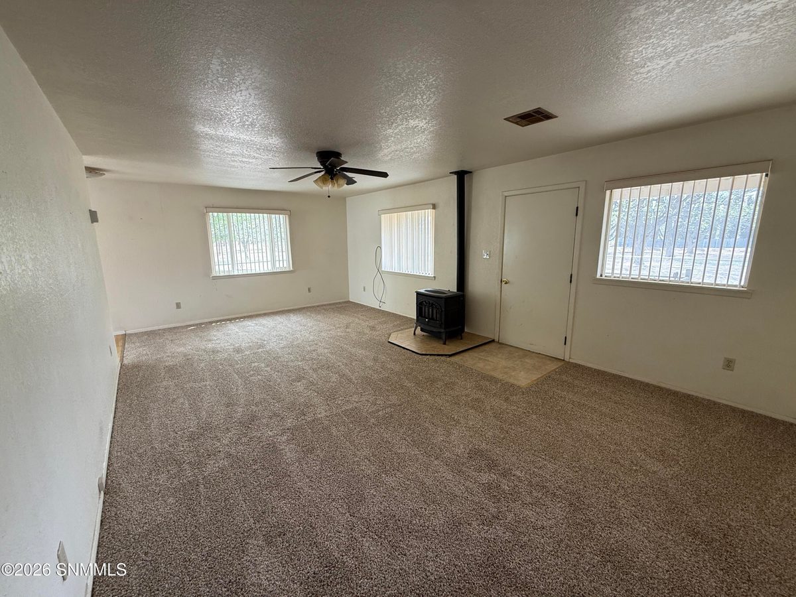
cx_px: 398
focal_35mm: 14
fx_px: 322
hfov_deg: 102.1
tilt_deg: -9.0
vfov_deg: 85.7
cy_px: 298
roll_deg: +2.3
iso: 160
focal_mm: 2.22
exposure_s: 1/99
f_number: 2.2
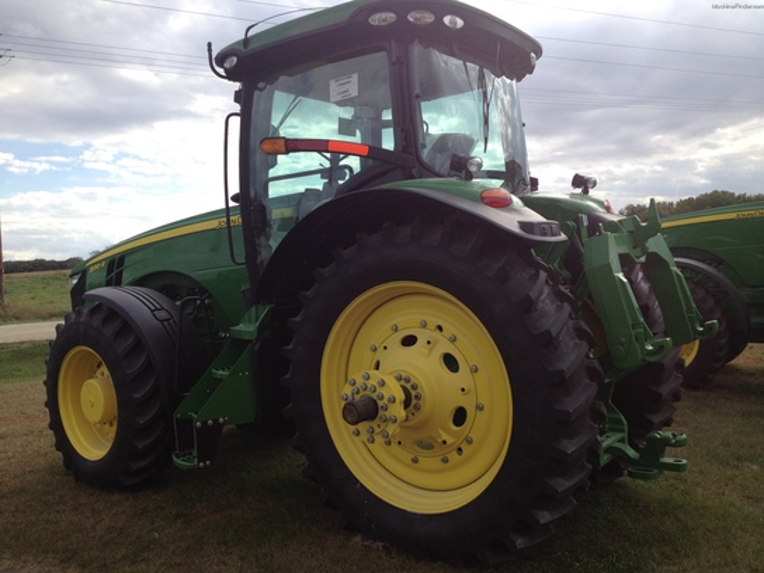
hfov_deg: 52.6
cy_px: 286
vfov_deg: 40.7
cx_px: 382
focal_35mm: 35
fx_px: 772
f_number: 2.4
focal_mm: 4.28
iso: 64
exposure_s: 1/1284
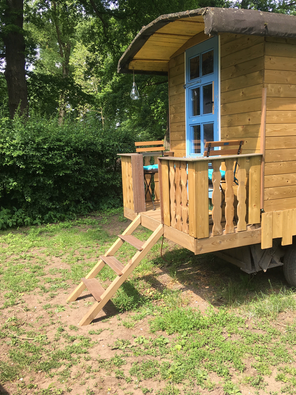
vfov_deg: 56.8
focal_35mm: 32
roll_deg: +0.8
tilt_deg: -6.8
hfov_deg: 44.2
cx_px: 153
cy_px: 186
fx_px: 365
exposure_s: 1/330
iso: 25
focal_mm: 4.15
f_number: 2.2
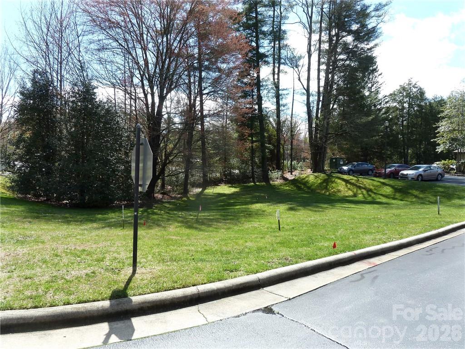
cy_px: 174
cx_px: 232
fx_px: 336
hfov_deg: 69.4
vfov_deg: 54.9
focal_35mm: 25
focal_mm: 4.1
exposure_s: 1/250
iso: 80
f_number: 4
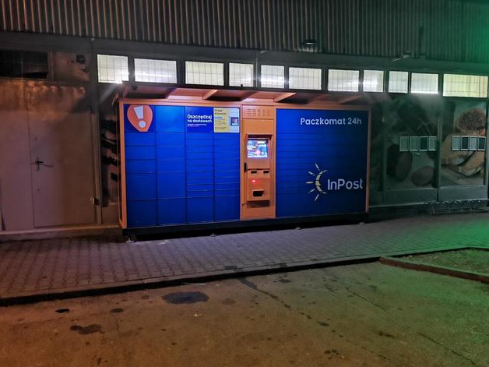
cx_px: 228
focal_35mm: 29
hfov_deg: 61.6
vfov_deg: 48.2
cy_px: 176
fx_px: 410
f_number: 1.8
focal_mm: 4.75
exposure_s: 6
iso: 500
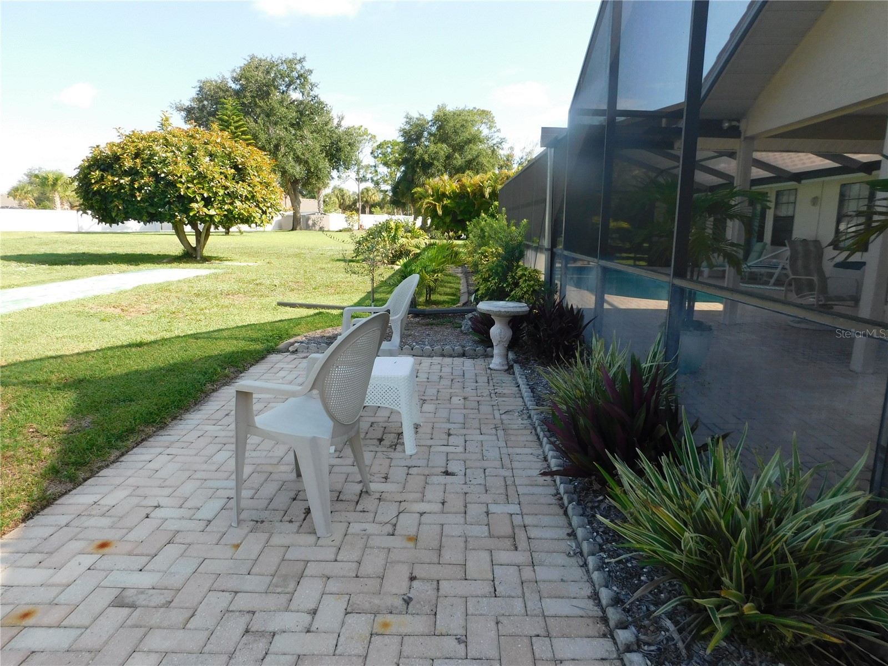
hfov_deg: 73.9
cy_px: 333
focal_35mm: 23
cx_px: 444
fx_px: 590
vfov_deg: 58.9
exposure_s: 1/640
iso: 125
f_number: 3
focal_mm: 4
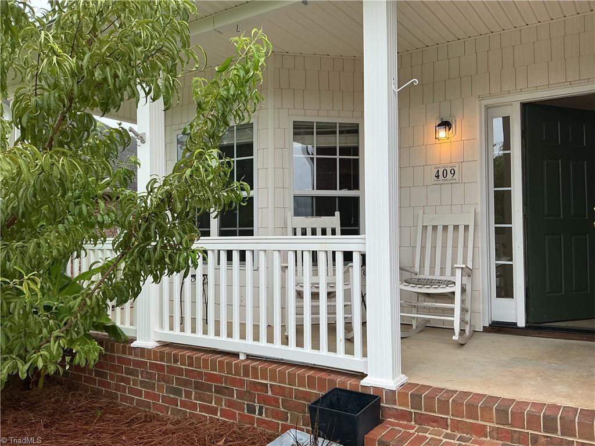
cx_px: 298
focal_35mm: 29
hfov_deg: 61.7
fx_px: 498
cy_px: 223
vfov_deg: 48.2
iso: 25
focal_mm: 3
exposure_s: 1/312
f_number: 1.8
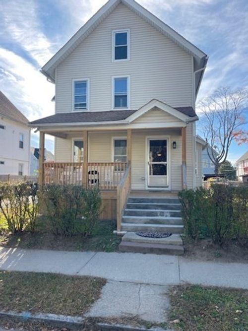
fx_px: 239
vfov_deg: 69.4
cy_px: 166
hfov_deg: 54.9
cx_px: 124
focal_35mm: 25
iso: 32
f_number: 1.6
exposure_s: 1/962
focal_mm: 5.1
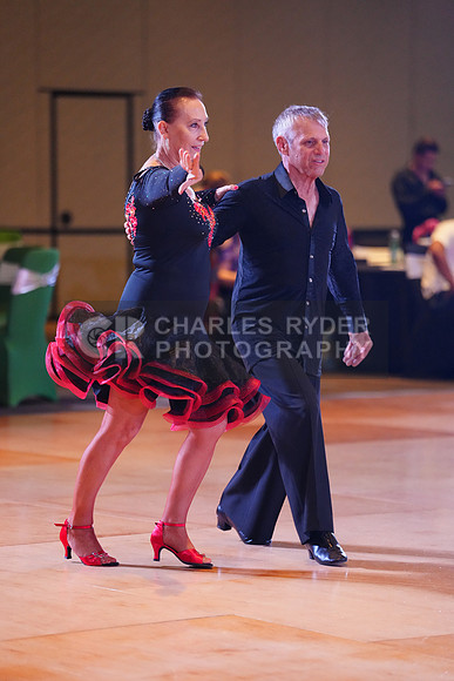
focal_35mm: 153
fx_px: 2892
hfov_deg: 9.0
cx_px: 227
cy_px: 340
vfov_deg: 13.4
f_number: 2.8
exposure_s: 1/400
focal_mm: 153
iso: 5000
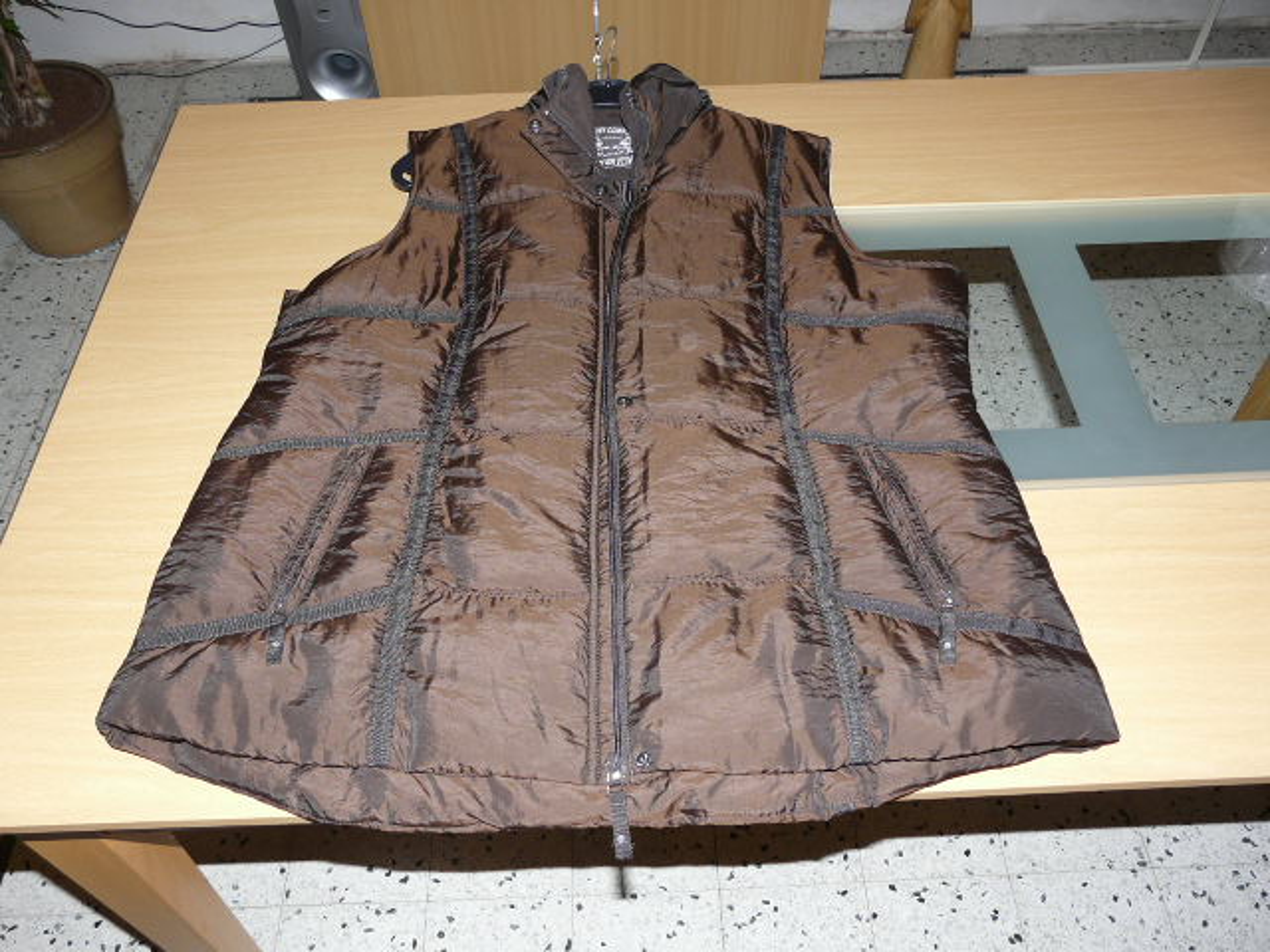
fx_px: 1027
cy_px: 476
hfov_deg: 63.4
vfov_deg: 49.7
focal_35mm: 28
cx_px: 635
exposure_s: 1/30
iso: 100
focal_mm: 4.6
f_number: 2.8
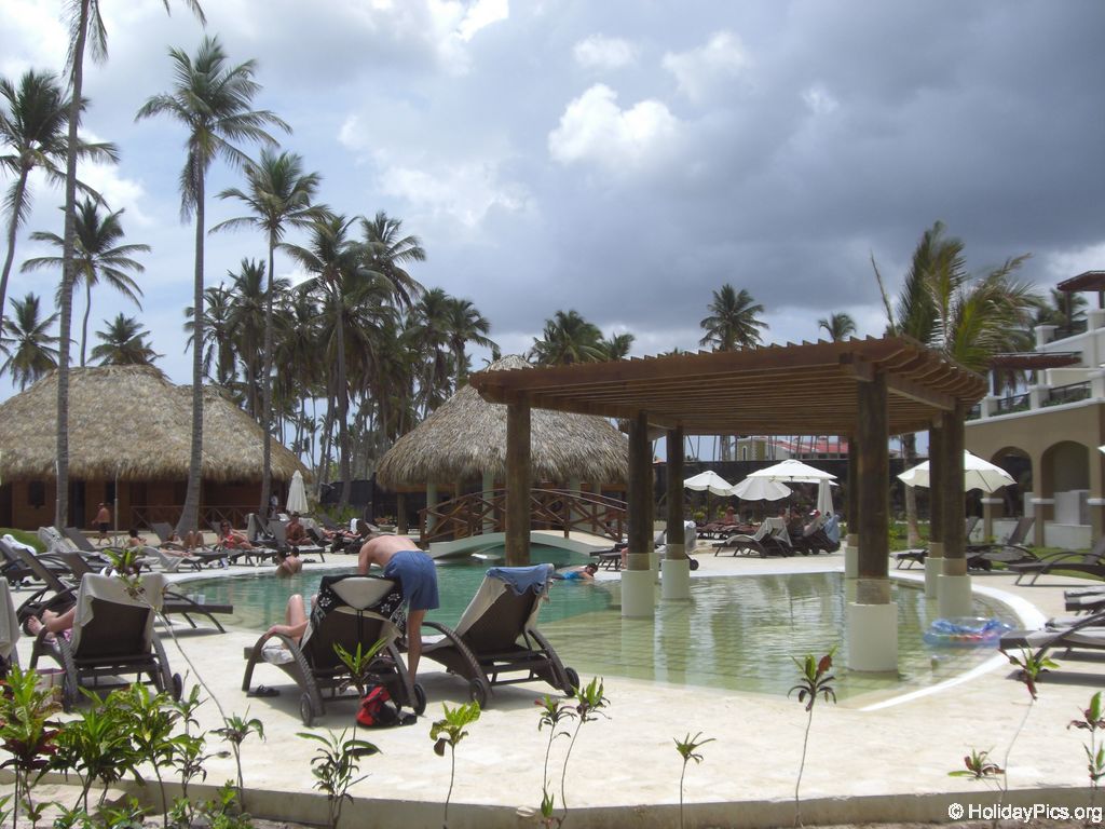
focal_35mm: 38
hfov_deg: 49.0
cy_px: 414
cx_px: 552
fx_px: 1213
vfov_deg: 37.7
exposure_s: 1/200
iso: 64
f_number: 8
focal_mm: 6.2
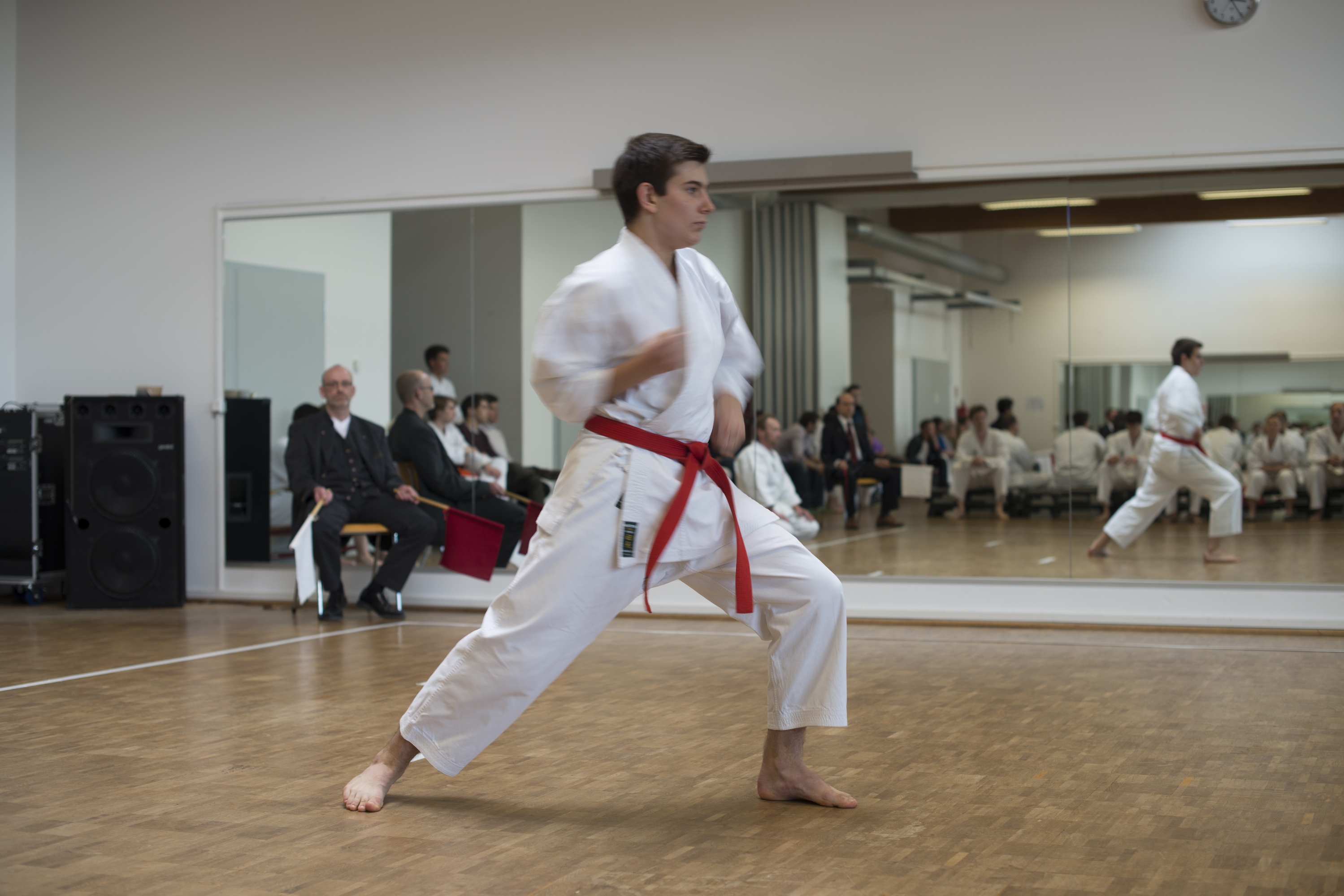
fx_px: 1867
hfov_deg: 39.6
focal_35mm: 50
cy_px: 448
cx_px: 672
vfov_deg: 27.0
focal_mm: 50
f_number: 3.2
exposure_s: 1/50
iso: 100
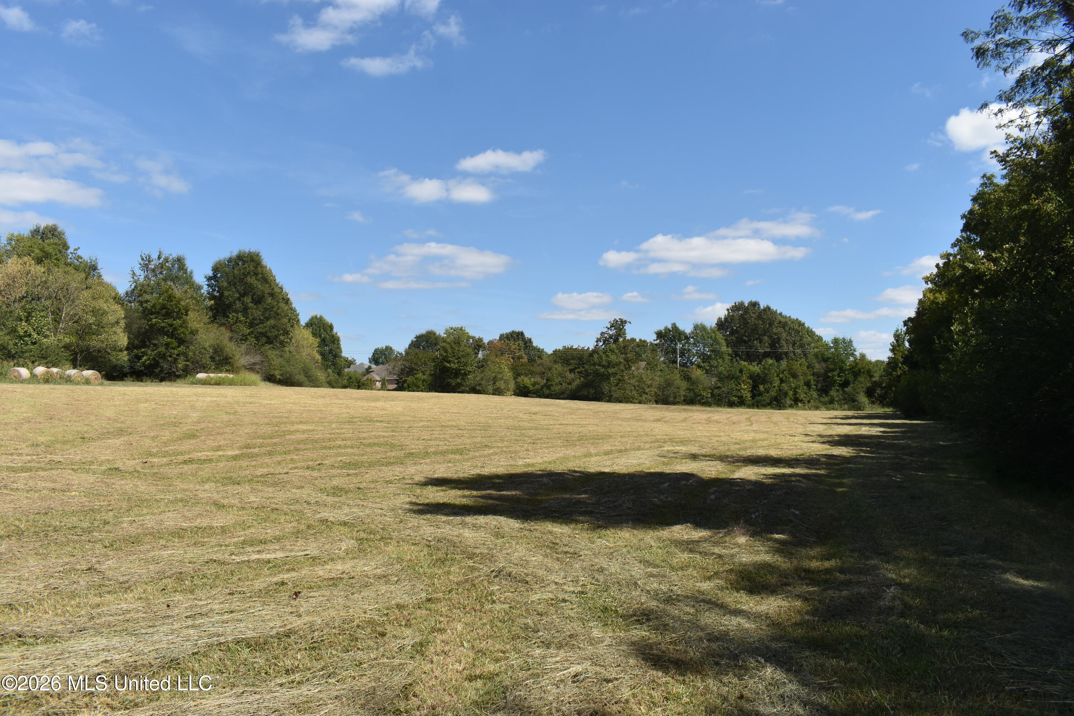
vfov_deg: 47.9
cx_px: 537
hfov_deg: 67.4
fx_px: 805
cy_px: 358
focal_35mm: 27
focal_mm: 18
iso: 100
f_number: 9
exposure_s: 1/320
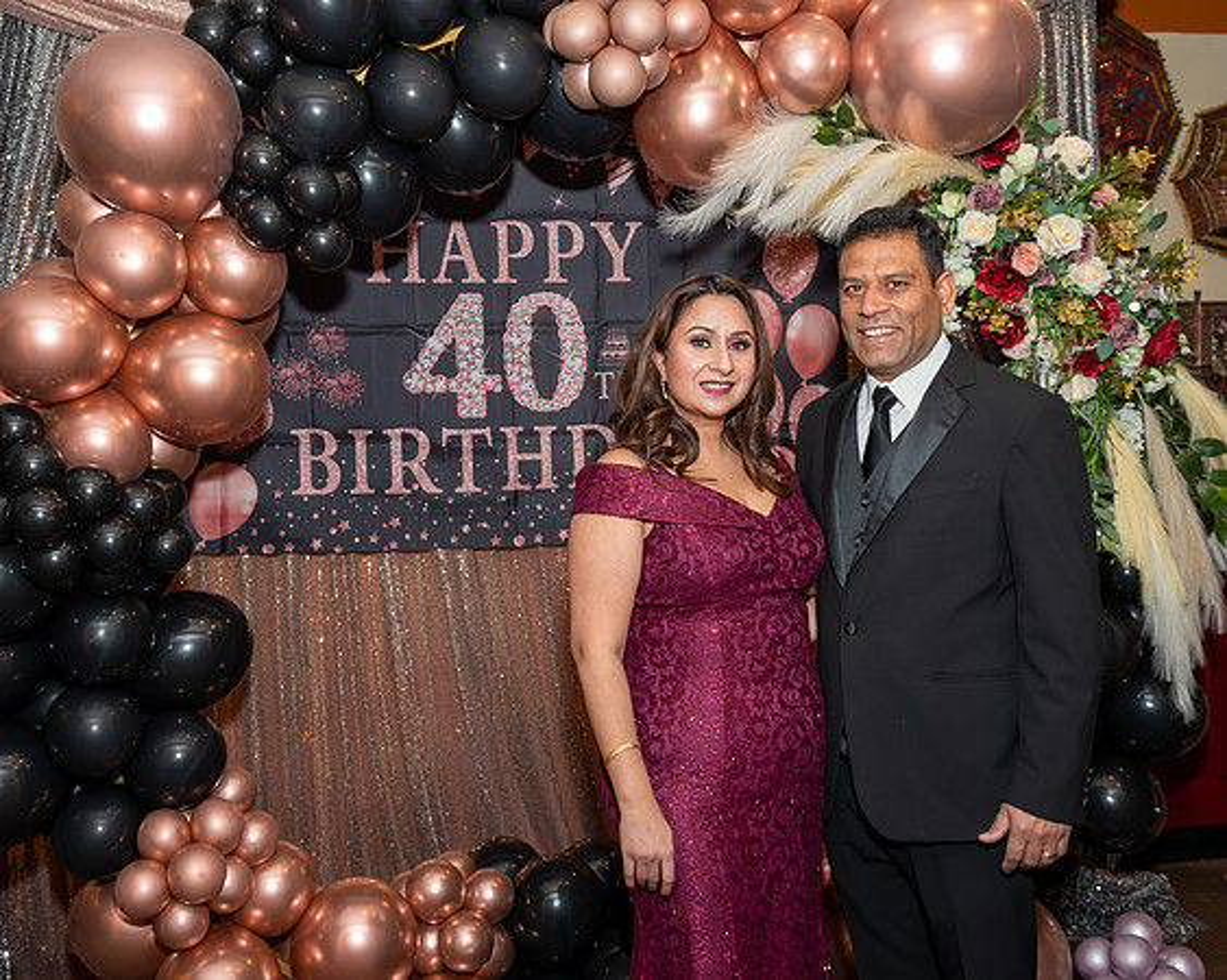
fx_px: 1367
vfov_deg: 39.5
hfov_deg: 48.3
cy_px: 458
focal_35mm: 38
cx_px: 599
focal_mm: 20
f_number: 5
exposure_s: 1/250
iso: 400
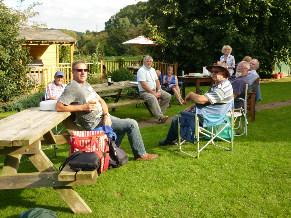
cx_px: 146
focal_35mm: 36
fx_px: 303
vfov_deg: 39.7
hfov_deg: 51.4
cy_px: 109
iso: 80
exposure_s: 1/400
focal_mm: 5.9
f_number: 2.9
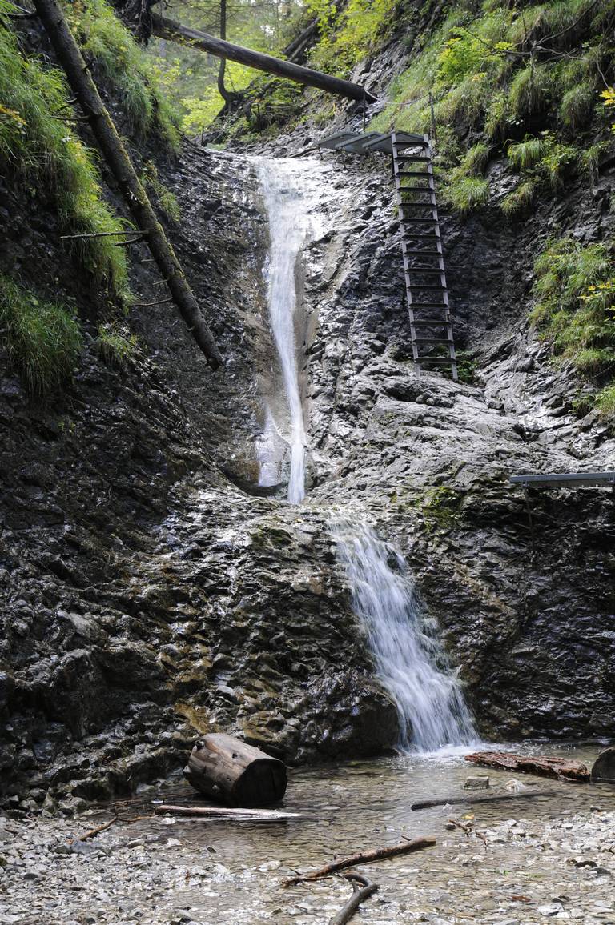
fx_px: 1310
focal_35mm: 51
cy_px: 462
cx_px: 308
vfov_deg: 38.9
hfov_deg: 26.4
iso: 400
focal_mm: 34
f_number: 6.3
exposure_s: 1/20
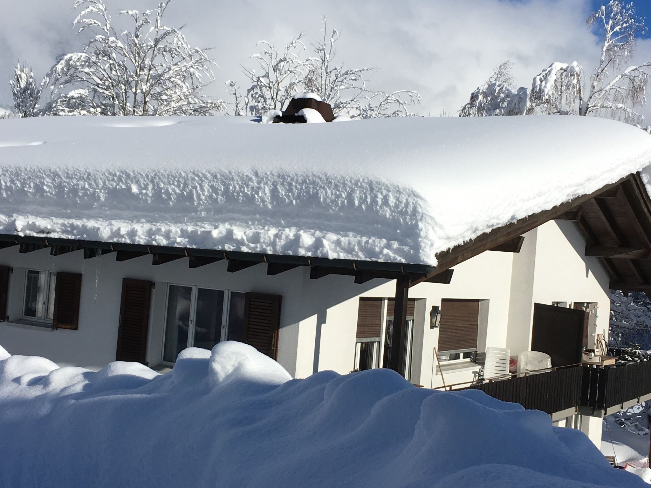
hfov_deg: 61.7
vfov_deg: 48.2
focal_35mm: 29
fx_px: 545
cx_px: 326
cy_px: 244
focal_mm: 4.15
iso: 25
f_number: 2.2
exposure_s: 1/4274
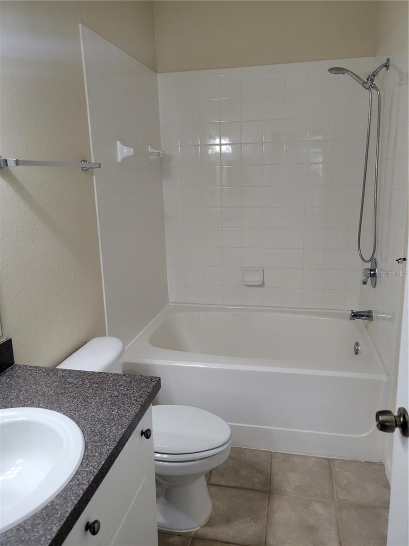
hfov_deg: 53.1
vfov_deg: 67.3
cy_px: 273
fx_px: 410
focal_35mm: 26
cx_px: 204
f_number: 1.8
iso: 160
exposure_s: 1/120
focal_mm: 5.4
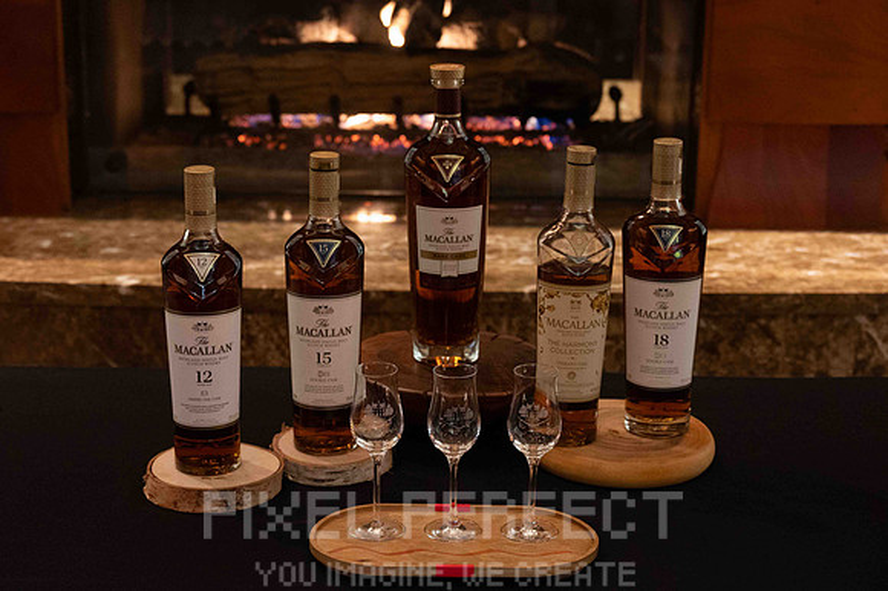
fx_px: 1591
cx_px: 414
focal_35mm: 65
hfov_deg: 31.2
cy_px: 297
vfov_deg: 21.0
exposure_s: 1/60
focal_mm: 59
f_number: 6
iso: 12800
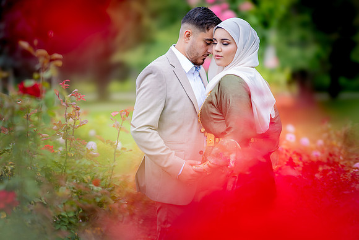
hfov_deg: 23.9
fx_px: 848
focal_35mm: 85
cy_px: 120
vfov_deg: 16.1
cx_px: 180
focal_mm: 85
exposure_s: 1/1600
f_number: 1.4
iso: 100
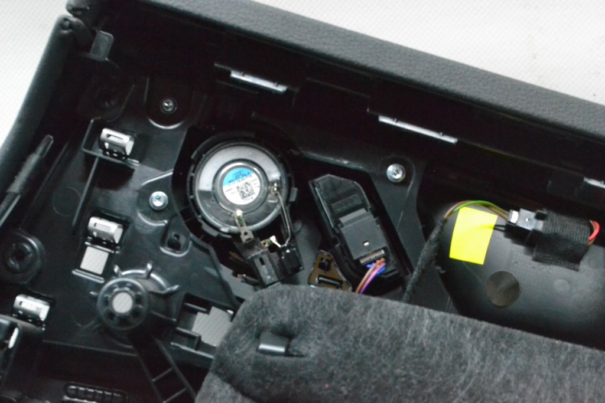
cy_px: 202
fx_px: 1261
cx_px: 302
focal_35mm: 75
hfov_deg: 27.0
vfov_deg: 18.2
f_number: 9
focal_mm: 50
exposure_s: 1/125
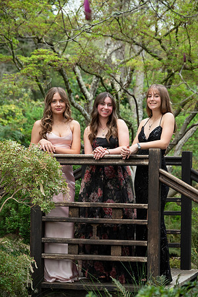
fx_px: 949
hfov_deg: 11.9
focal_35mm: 115
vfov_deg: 17.8
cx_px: 99
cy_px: 148
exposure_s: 1/640
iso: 1250
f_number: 6.3
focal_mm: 115
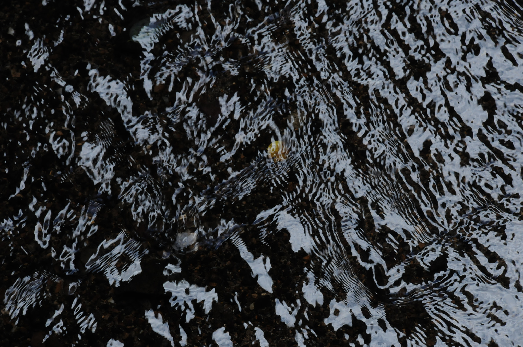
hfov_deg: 12.2
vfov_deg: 8.1
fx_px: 2438
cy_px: 174
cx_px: 262
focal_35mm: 168
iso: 800
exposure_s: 1/125
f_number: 9
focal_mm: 112
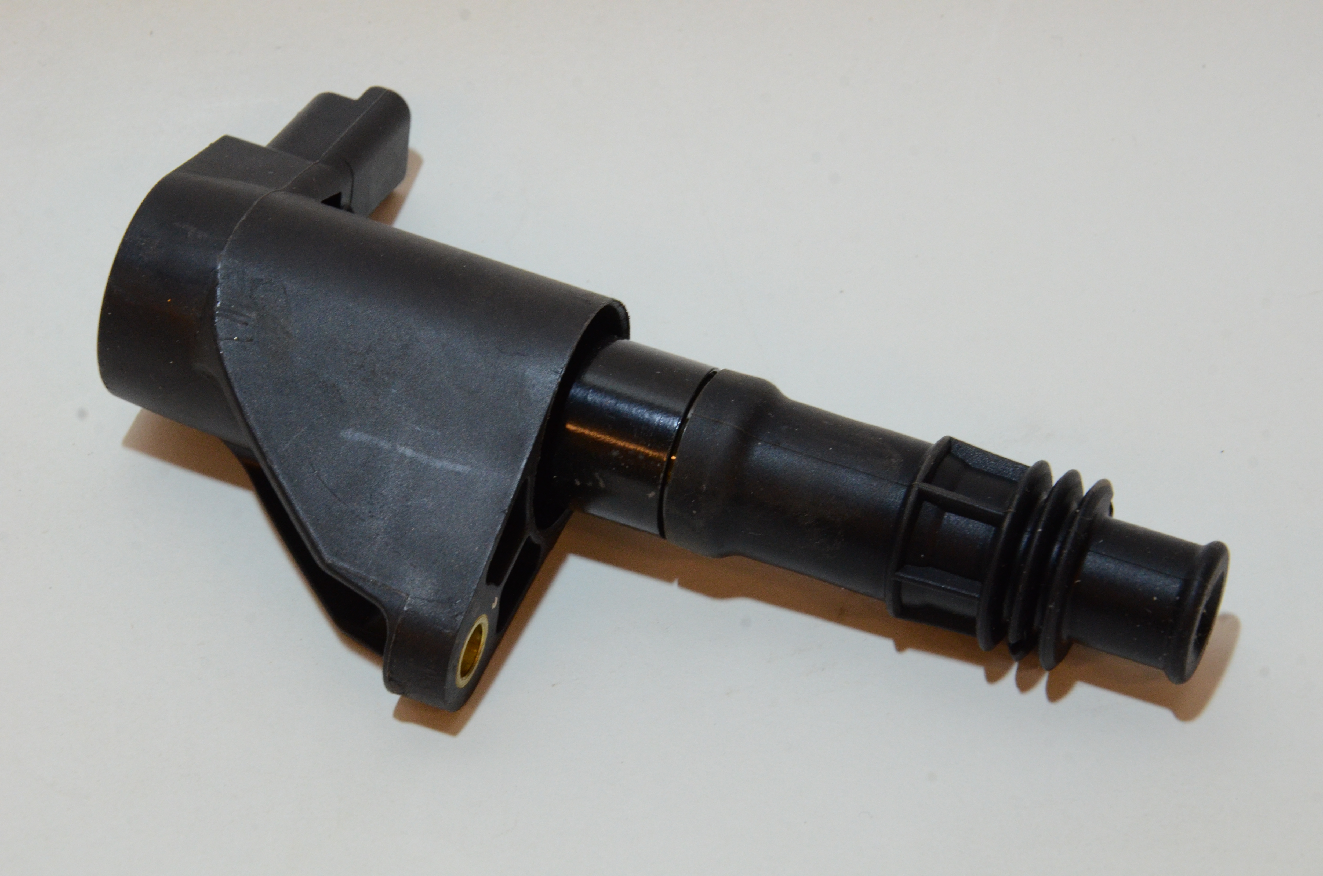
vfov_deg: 9.3
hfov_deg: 14.0
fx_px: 5391
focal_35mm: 147
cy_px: 438
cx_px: 662
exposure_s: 1/50
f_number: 18
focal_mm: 98
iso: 1600
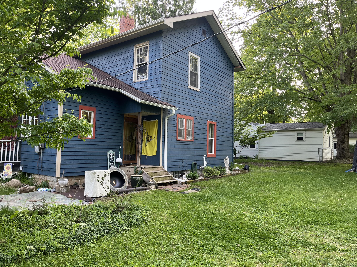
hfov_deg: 67.3
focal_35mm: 26
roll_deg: -1.1
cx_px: 178
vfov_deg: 53.1
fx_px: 268
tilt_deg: +3.0
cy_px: 134
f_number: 1.6
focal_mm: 5.1
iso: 50
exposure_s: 1/122
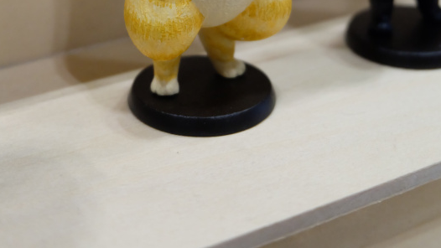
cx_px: 219
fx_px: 912
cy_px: -70
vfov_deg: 14.8
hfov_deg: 27.2
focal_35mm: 78
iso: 3200
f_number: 5
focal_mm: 32.5
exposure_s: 1/110
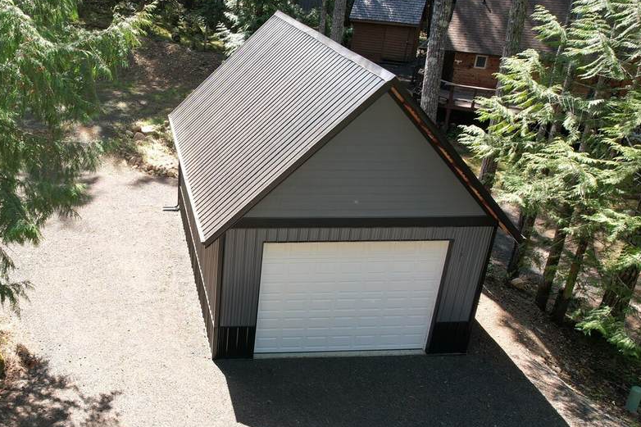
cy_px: 233
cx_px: 152
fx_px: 641
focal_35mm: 36
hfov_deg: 50.7
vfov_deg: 36.8
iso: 100
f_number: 2.8
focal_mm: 8.38
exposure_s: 1/250
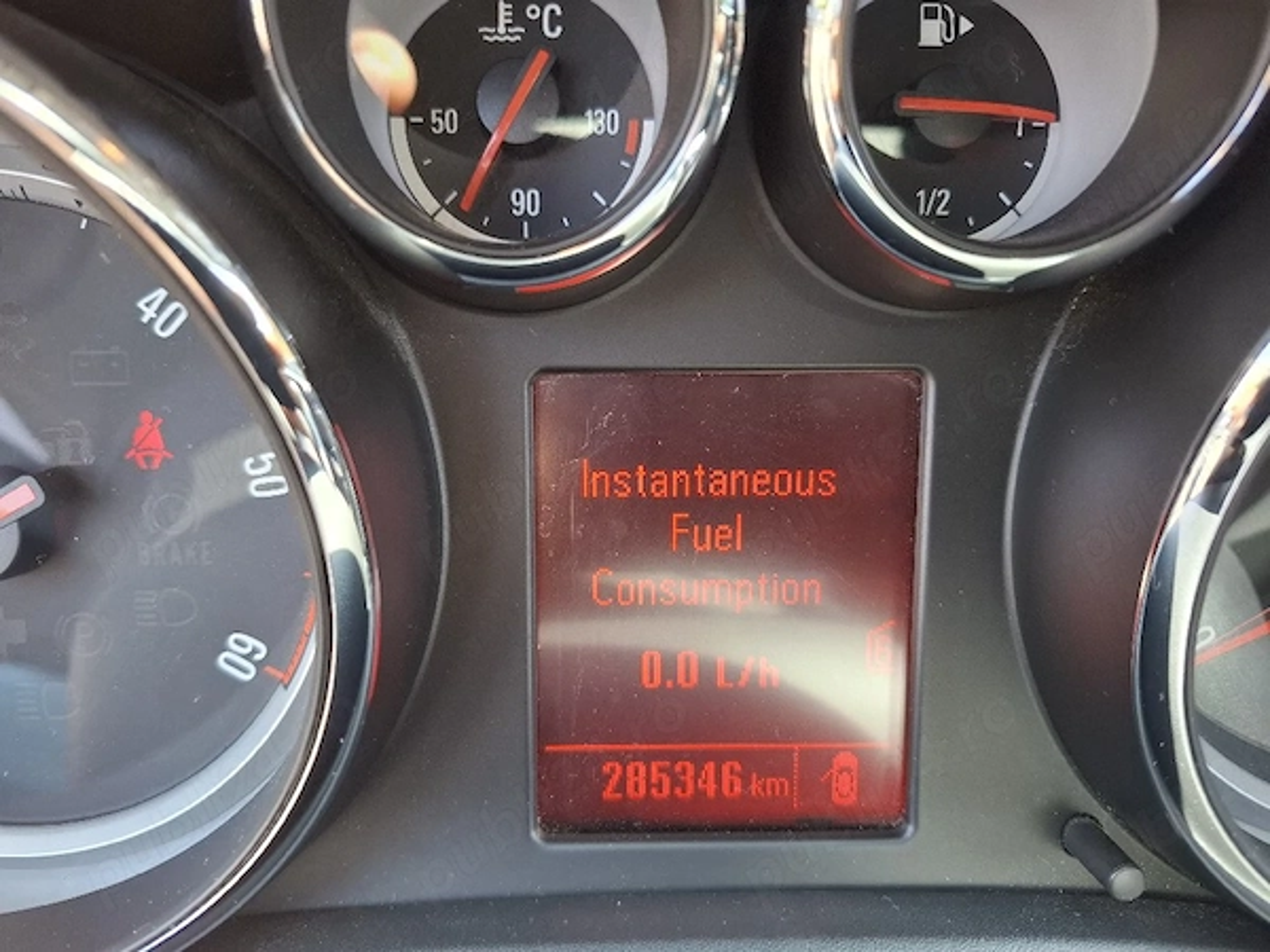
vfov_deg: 58.9
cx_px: 635
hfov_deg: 73.9
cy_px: 476
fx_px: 844
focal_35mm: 23
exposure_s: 1/100
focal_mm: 5.54
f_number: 1.8
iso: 160
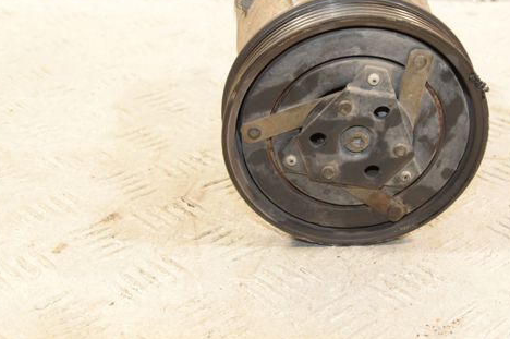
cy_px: 113
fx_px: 1104
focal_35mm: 78
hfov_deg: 25.9
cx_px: 333
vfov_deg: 17.4
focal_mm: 38
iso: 1600
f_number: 8
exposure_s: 1/60
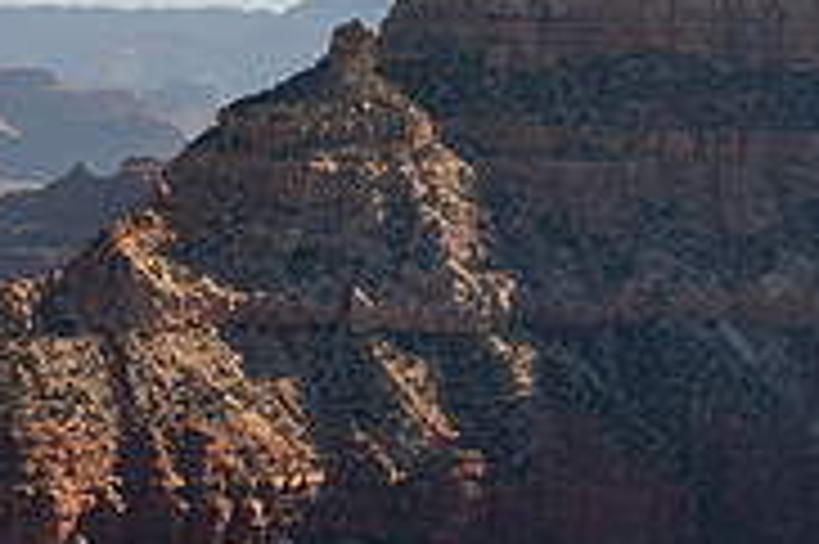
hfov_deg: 20.2
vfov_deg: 14.5
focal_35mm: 94
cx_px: -180
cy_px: 310
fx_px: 2137
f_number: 8
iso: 400
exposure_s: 1/1000
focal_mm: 29.5
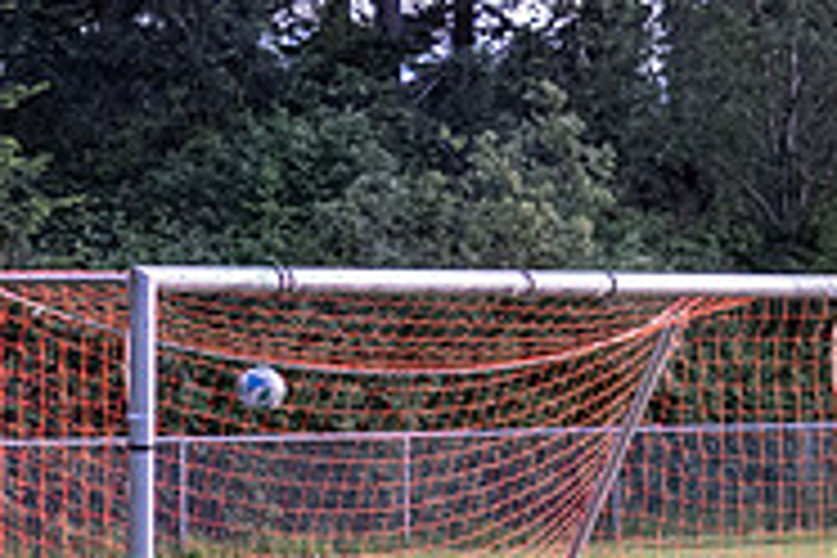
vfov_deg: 5.3
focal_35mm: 260
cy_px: 426
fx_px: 6045
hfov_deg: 7.8
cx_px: 1094
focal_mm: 40
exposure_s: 1/800
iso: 2000
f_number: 2.8
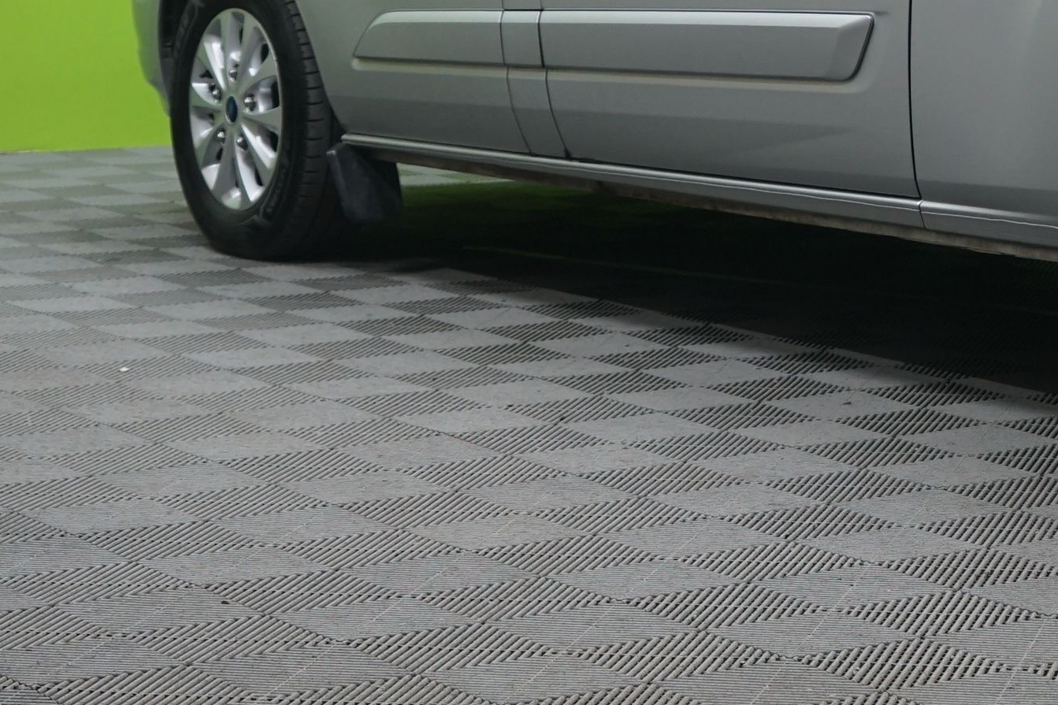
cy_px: -107
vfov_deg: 10.7
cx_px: 1303
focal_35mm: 126
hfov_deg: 15.6
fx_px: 3702
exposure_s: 1/25
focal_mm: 43
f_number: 5.6
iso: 800
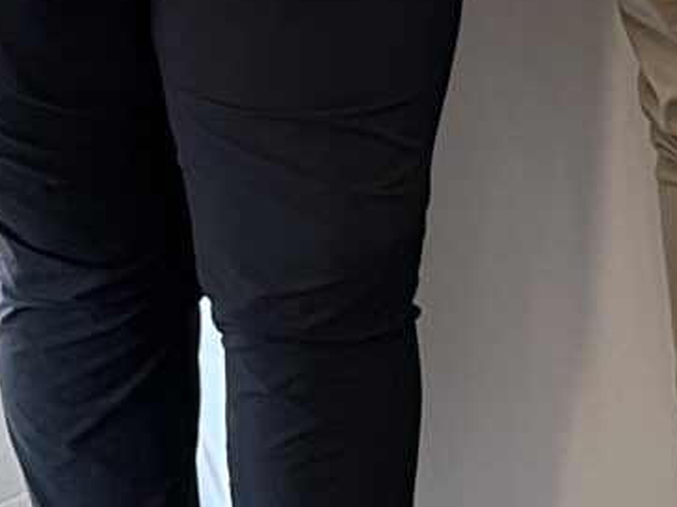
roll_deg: -2.2
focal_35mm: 169
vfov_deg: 8.6
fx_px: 3305
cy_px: -251
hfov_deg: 11.0
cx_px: 1207
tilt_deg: -14.6
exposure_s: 1/100
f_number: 1.78
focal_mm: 6.86
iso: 160
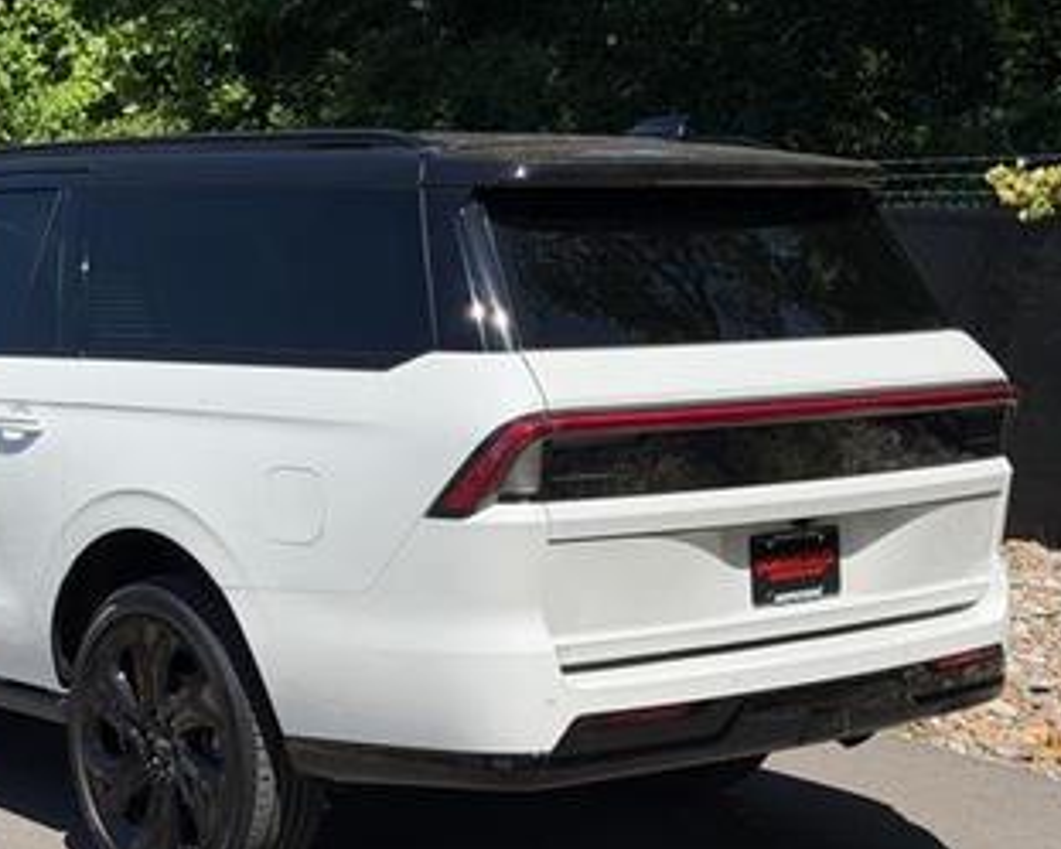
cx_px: 266
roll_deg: +1.6
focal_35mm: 76
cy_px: 416
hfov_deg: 24.8
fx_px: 2387
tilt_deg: -5.1
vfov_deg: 20.2
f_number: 1.78
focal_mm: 6.76
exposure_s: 1/6536
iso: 80
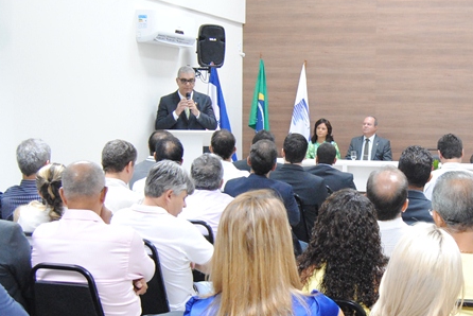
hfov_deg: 31.6
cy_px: 188
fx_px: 815
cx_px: 372
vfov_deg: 21.9
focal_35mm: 62
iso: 800
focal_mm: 18
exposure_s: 1/30
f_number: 4
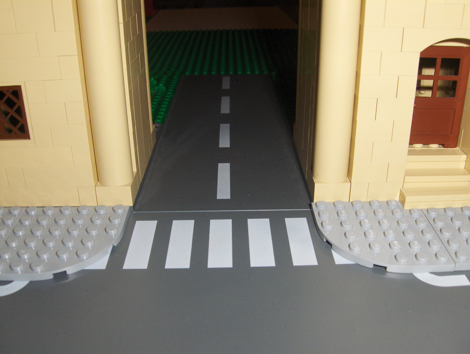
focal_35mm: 35
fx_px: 476
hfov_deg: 52.6
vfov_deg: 40.8
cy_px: 177
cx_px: 235
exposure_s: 1/60
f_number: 5.5
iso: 100
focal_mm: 7.5
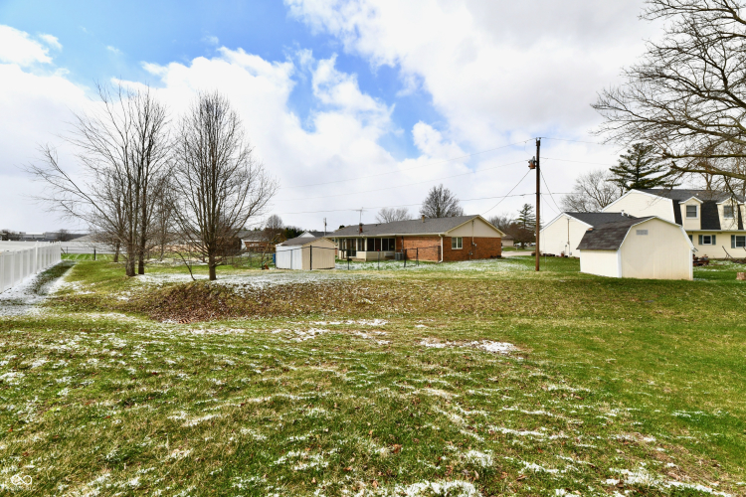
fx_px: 290
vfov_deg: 81.2
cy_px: 248
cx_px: 373
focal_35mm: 14
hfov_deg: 104.3
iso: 640
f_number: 13
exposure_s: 1/640
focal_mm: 14
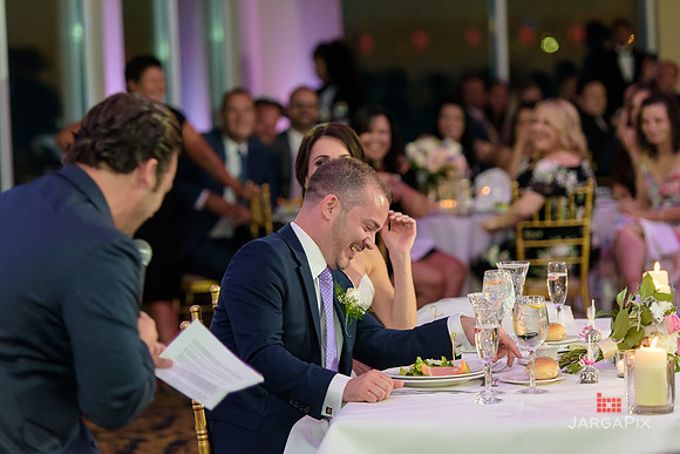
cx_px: 340
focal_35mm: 130
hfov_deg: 15.8
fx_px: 2456
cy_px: 227
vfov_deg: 10.6
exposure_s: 1/125
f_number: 3.2
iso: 1600
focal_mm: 130
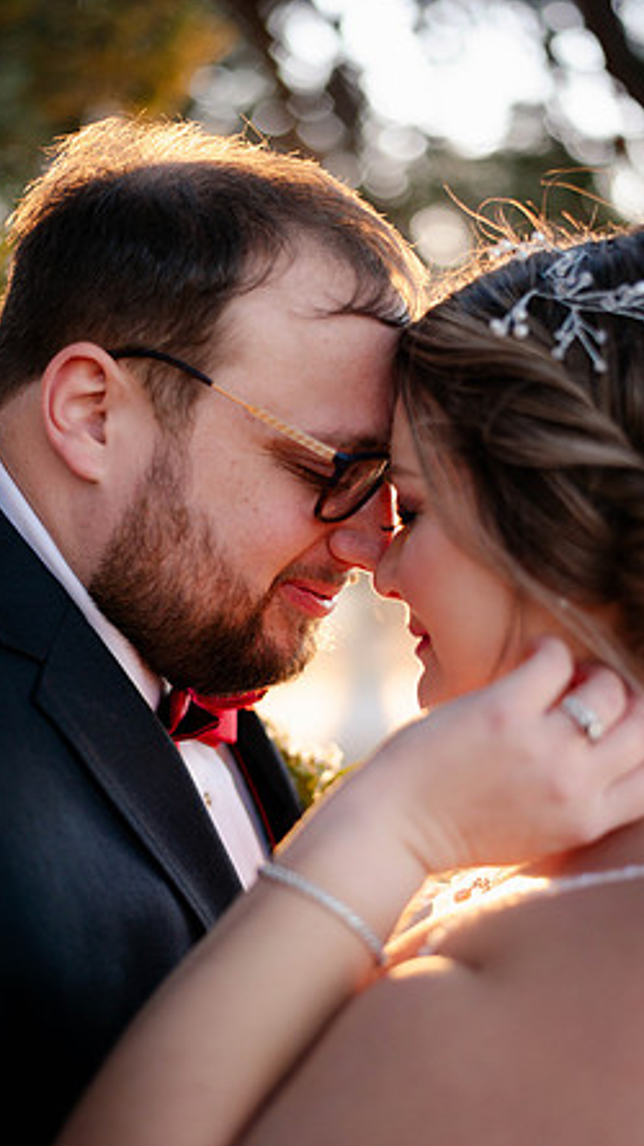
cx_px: 330
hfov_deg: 22.6
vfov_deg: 39.2
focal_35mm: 53
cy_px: 569
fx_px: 1610
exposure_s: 1/500
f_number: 2
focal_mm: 50
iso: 200
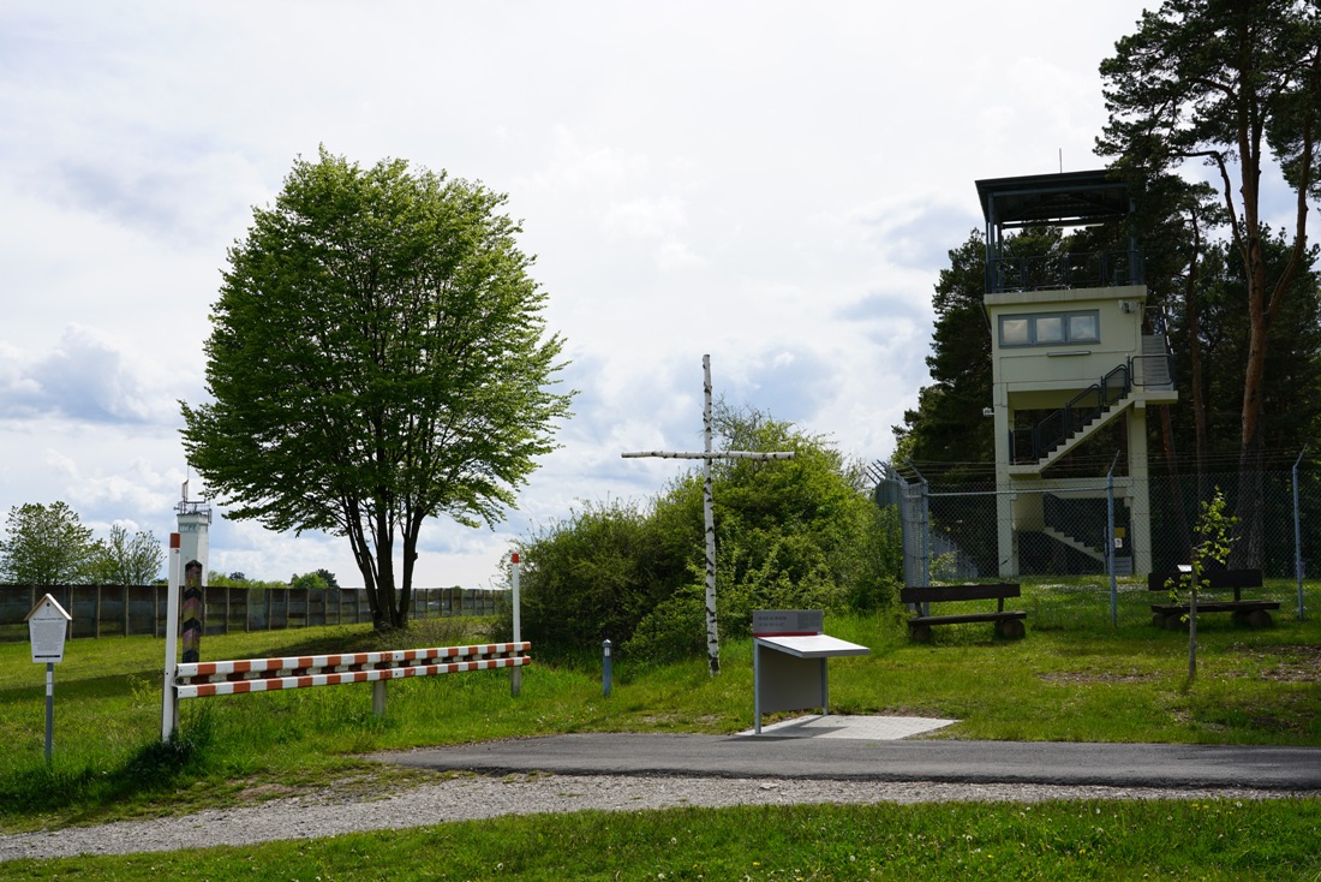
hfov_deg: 45.4
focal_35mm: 43
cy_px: 441
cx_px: 660
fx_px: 1578
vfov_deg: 31.2
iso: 100
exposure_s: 1/200
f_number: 10
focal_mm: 43
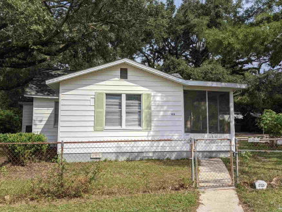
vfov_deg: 44.0
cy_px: 89
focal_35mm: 32
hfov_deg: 56.8
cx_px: 134
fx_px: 261
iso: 55
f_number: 1.73
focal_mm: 4.38
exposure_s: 1/4695
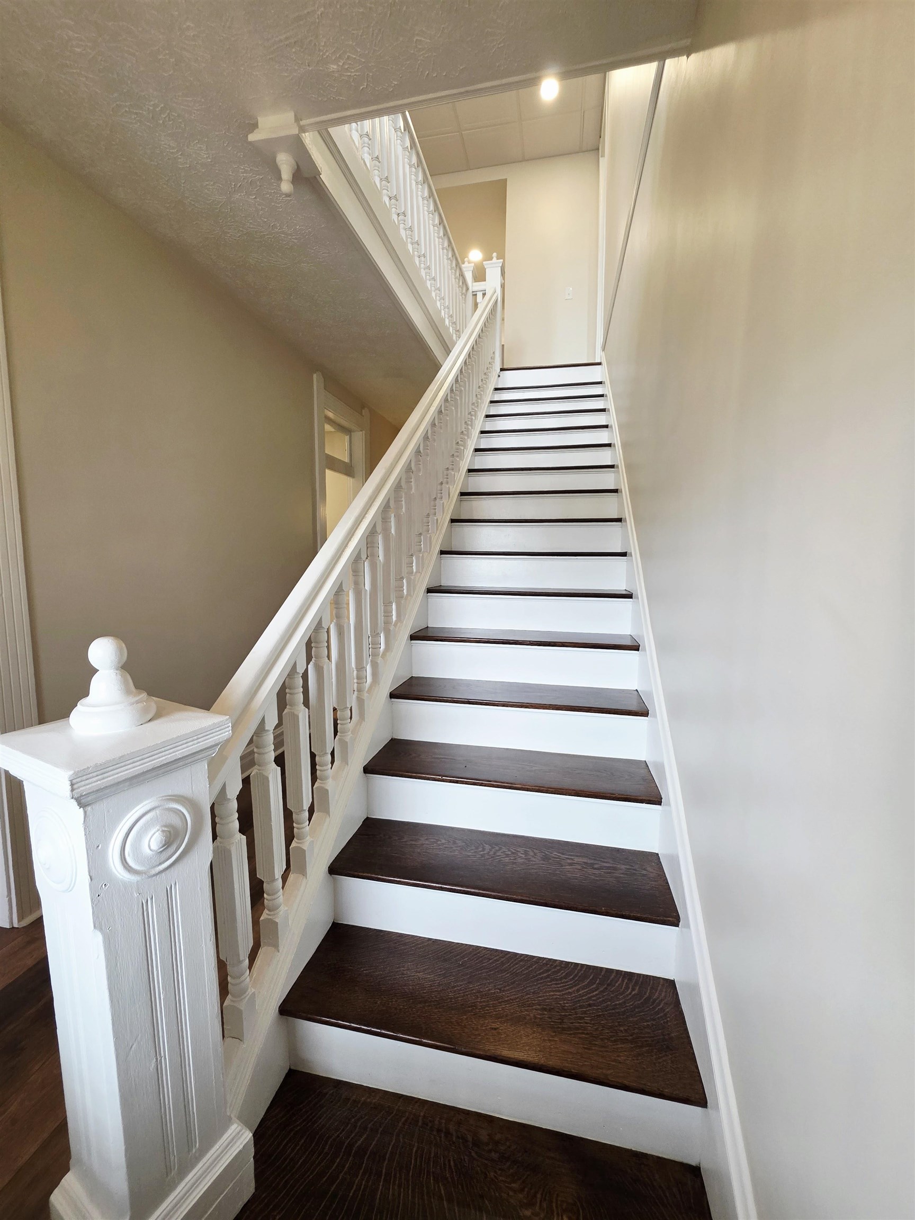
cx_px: 458
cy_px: 610
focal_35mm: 13
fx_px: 458
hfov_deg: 89.9
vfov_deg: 106.2
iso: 200
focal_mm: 2.2
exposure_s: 1/120
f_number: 1.9
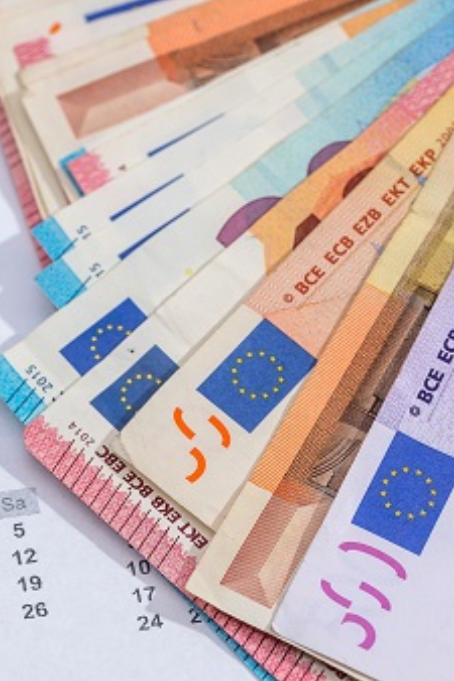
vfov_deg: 10.2
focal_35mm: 202
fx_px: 3825
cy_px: 432
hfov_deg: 6.7
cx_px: -115
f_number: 10
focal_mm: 105
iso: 160
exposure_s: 1/200
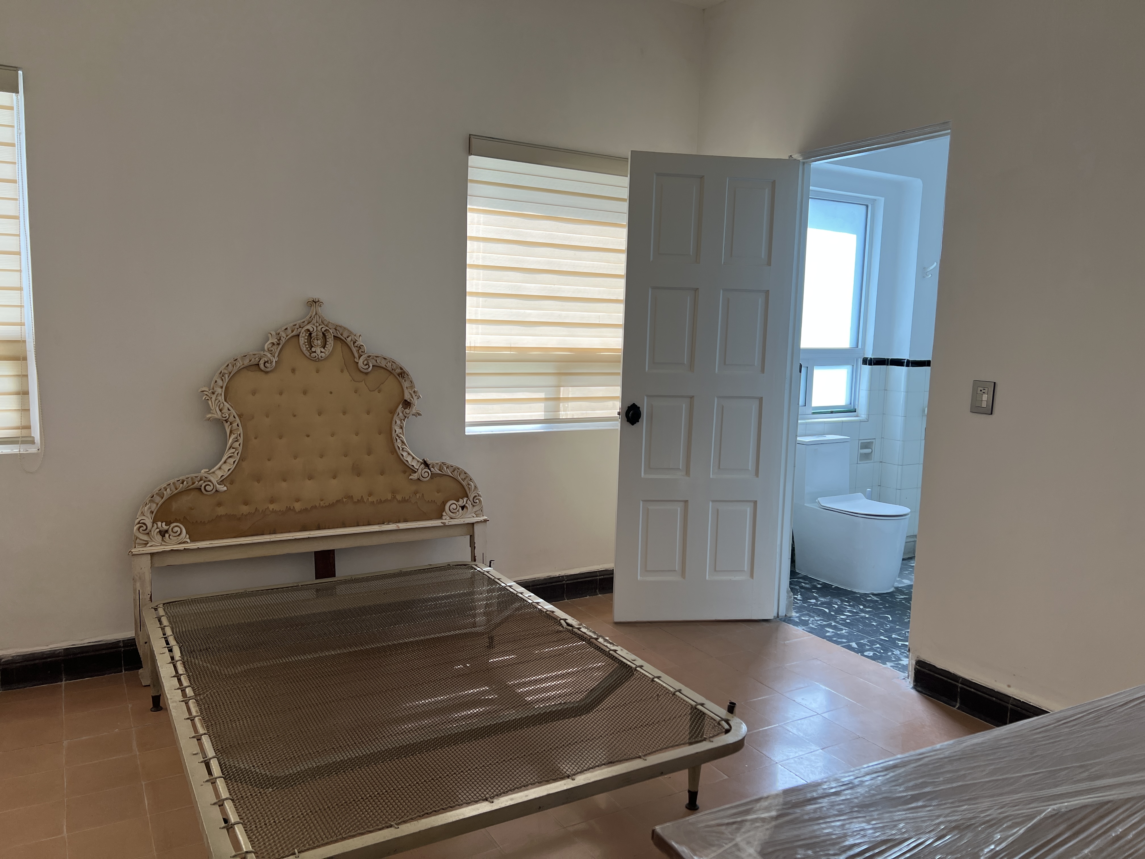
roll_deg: -0.6
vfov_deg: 53.1
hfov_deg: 67.3
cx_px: 572
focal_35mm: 26
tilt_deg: -7.4
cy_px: 430
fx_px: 860
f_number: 1.5
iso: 40
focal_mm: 5.7
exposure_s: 1/196
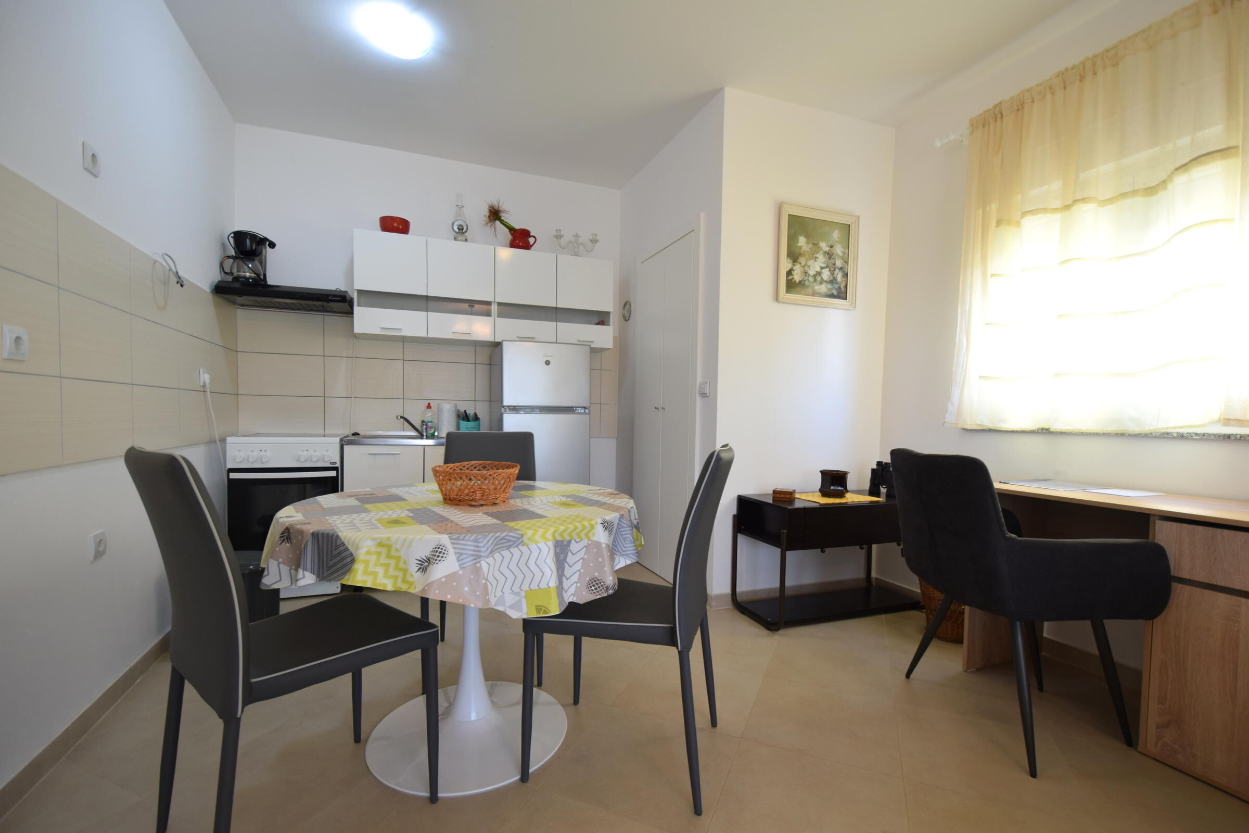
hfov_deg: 100.4
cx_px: 624
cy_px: 416
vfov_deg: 77.3
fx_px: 520
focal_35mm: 15
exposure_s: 1/80
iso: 360
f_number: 3.5
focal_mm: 10
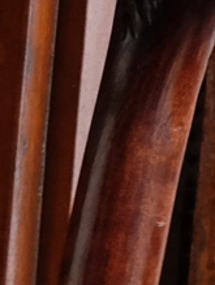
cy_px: 573
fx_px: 3039
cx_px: -550
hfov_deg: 3.9
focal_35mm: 368
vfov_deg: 5.3
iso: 1000
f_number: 5
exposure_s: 1/100
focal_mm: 23.2
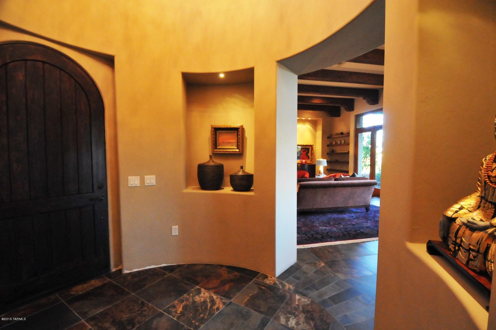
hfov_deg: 100.5
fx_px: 206
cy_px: 165
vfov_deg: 77.2
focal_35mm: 15
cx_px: 248
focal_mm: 10
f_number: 3.5
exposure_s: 1/100
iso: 3200
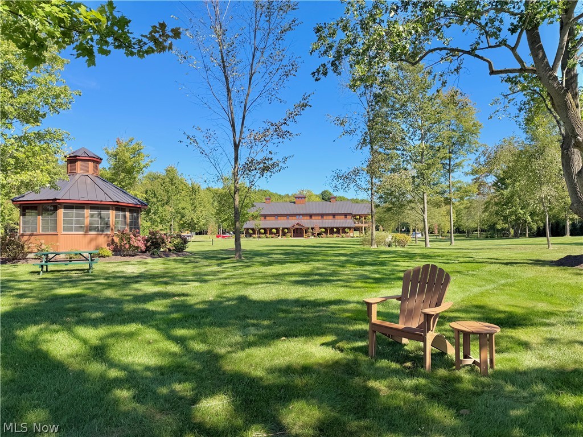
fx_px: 404
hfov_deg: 71.6
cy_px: 218
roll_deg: +0.9
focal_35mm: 24
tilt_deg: +1.6
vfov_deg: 56.8
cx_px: 292
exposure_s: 1/2370
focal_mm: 6.76
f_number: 1.78
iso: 80
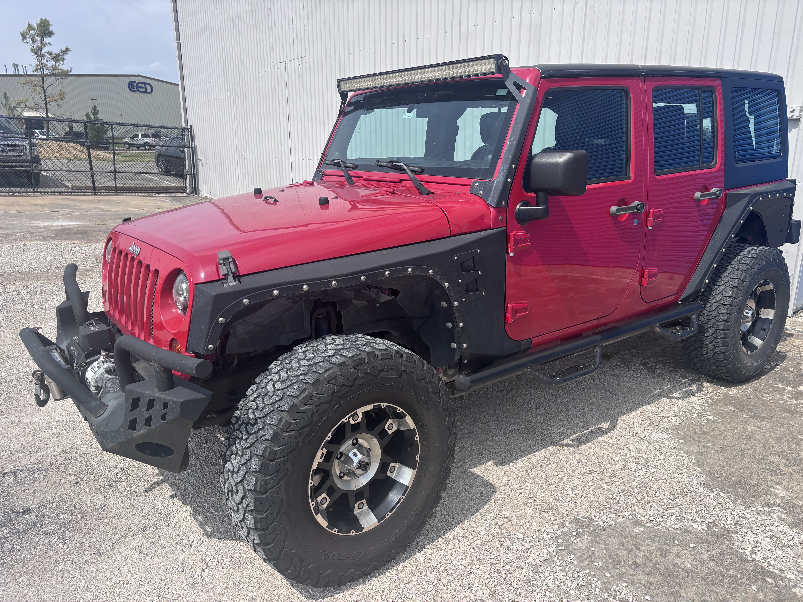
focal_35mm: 26
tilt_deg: -15.2
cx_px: 402
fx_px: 603
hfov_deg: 67.3
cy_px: 301
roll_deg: -0.3
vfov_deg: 53.1
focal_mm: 5.96
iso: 50
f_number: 1.6
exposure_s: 1/3413
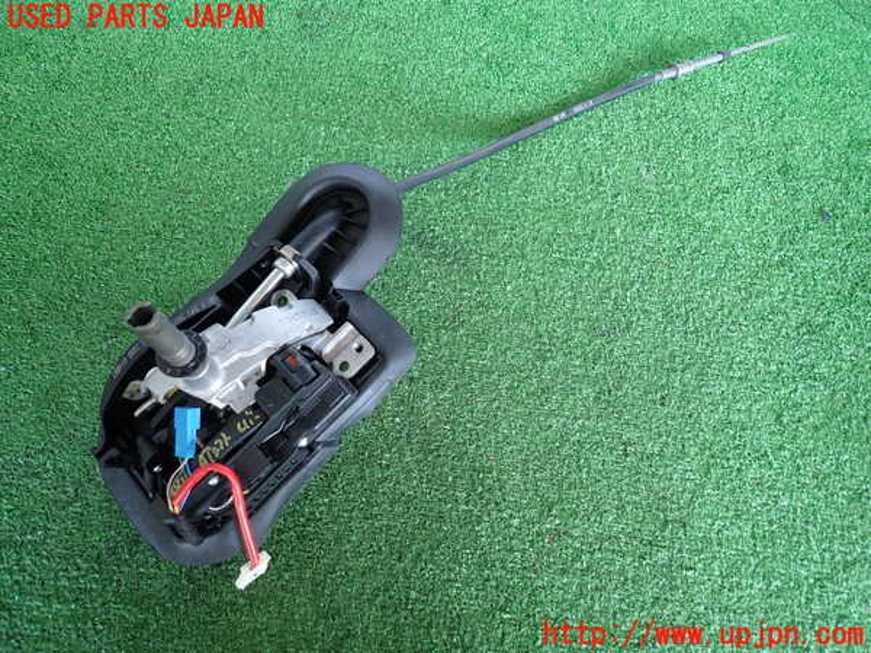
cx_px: 436
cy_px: 326
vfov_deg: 54.9
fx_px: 629
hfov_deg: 69.4
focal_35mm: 25
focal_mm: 4.5
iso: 125
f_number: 2
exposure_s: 1/60
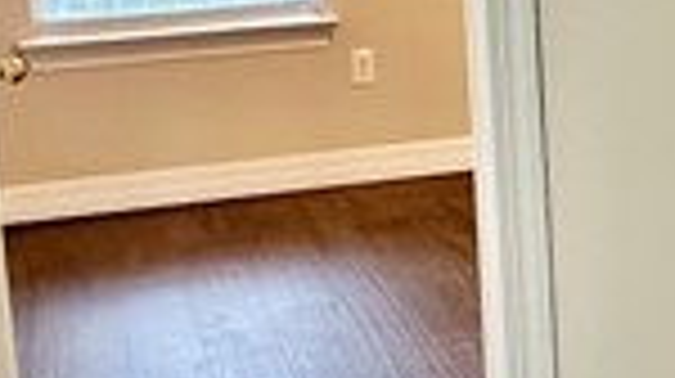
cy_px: 45
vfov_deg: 11.5
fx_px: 1859
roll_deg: +0.8
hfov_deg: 19.3
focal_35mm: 104
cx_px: 819
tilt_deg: -9.7
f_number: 2.2
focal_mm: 2.22
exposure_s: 1/60
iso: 400
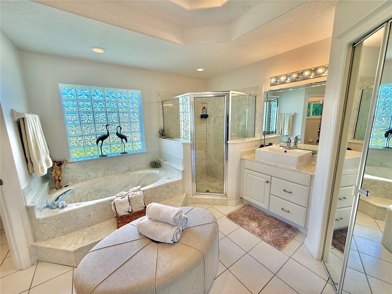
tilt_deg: -10.4
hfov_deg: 102.1
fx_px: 159
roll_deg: -0.2
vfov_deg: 85.7
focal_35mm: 14
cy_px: 147
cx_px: 196
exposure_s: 1/148
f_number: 2.2
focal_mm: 2.22
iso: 64
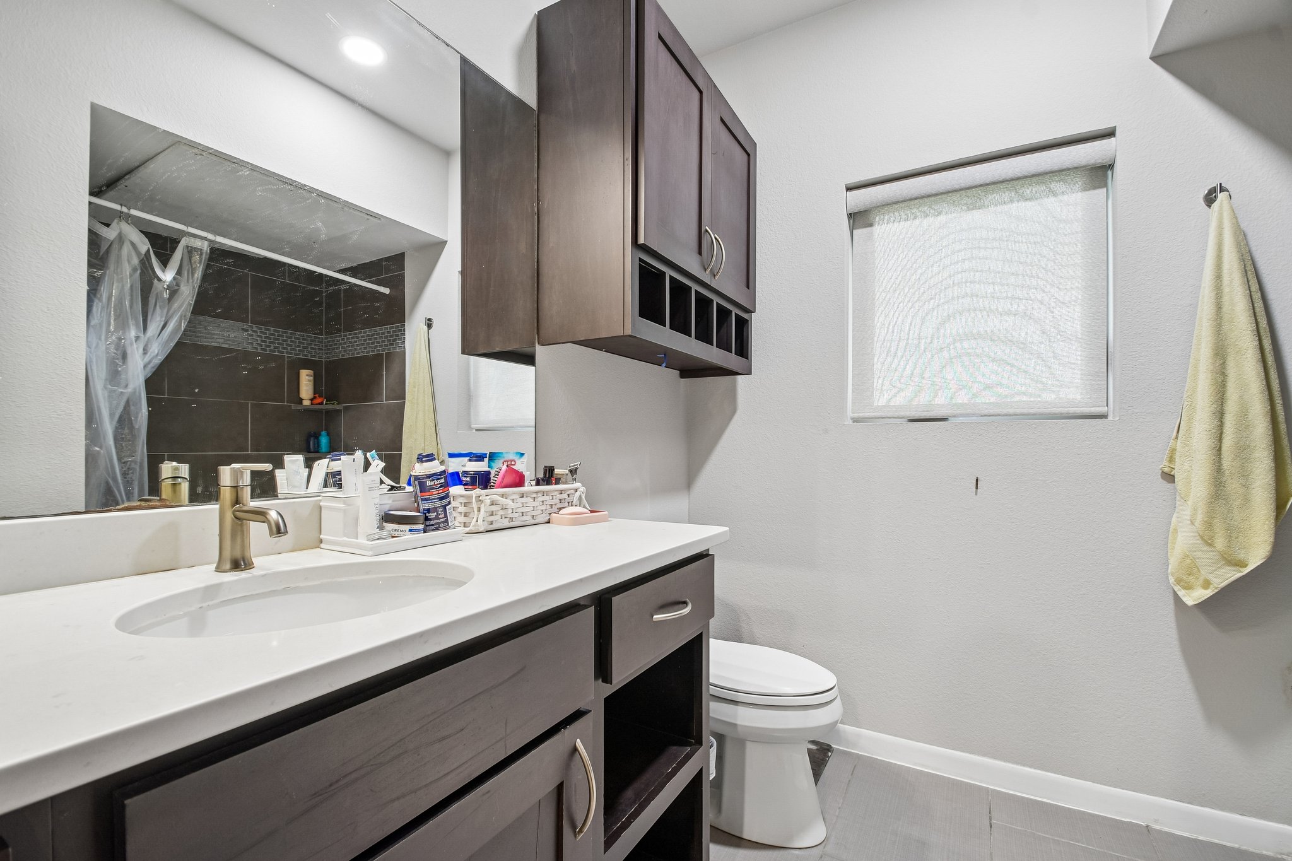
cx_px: 646
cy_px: 430
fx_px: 538
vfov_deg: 77.3
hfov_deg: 100.4
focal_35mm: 15
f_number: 8
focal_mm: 10
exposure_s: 1/3.33
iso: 400
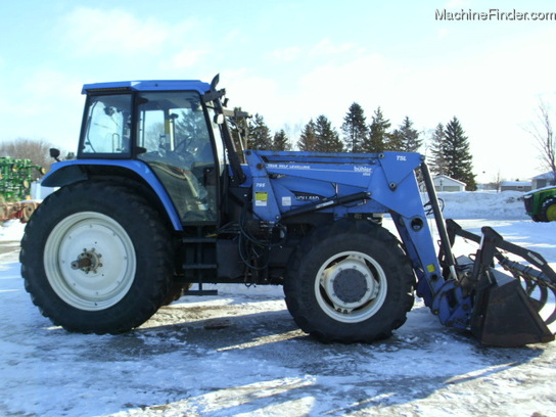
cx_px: 278
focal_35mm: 38
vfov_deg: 37.7
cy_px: 208
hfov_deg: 49.0
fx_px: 610
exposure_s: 1/378
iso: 50
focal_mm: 6.36
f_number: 3
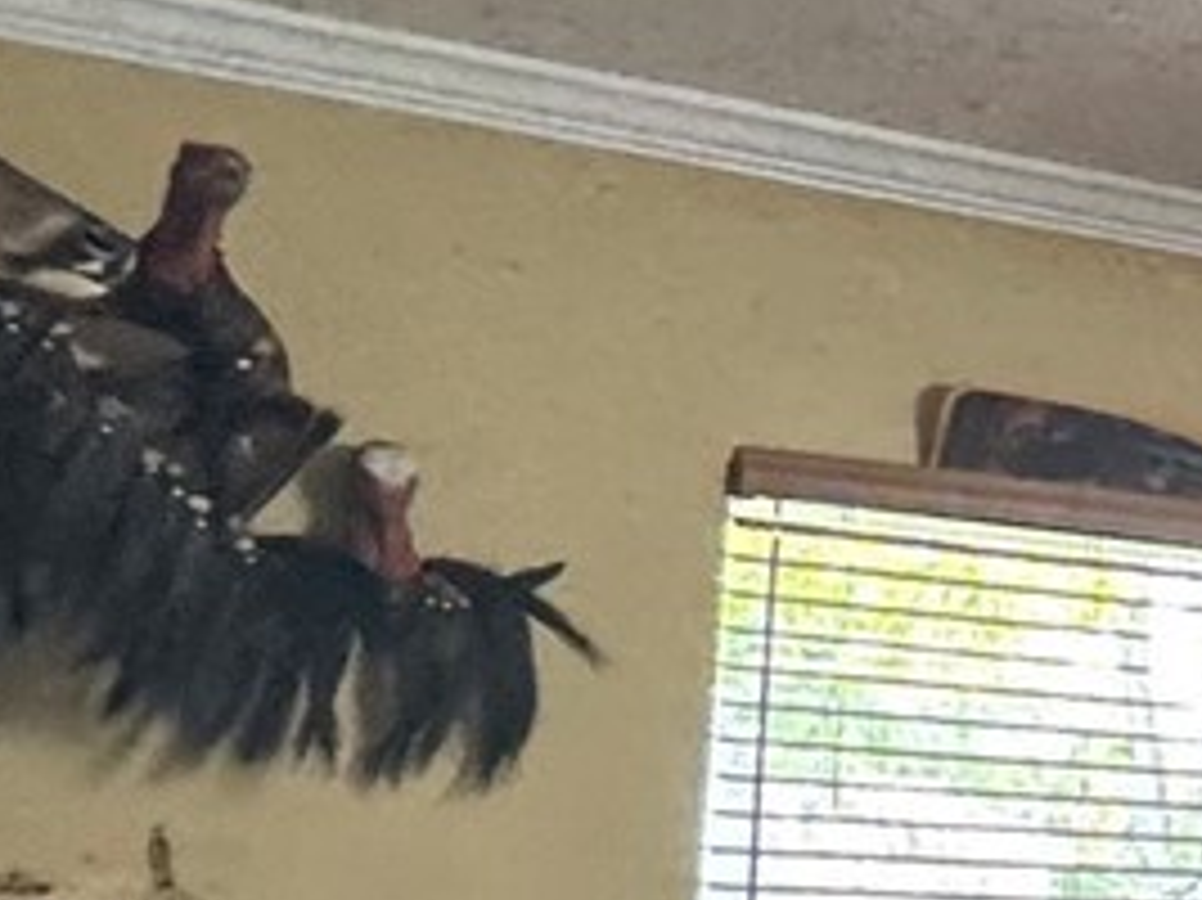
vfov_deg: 17.3
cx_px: 2931
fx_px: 2915
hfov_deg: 14.5
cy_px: 792
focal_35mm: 84
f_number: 2.2
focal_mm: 2.22
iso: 250
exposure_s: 1/60
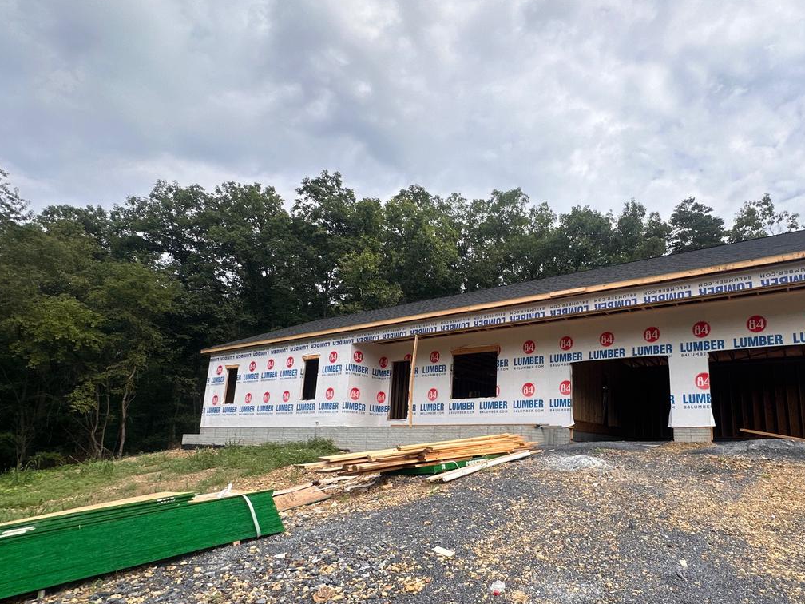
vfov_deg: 65.4
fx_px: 465
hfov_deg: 80.1
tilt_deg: +10.9
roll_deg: -1.7
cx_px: 506
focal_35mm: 20
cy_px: 362
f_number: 2.2
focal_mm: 2.22
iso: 40
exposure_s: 1/868
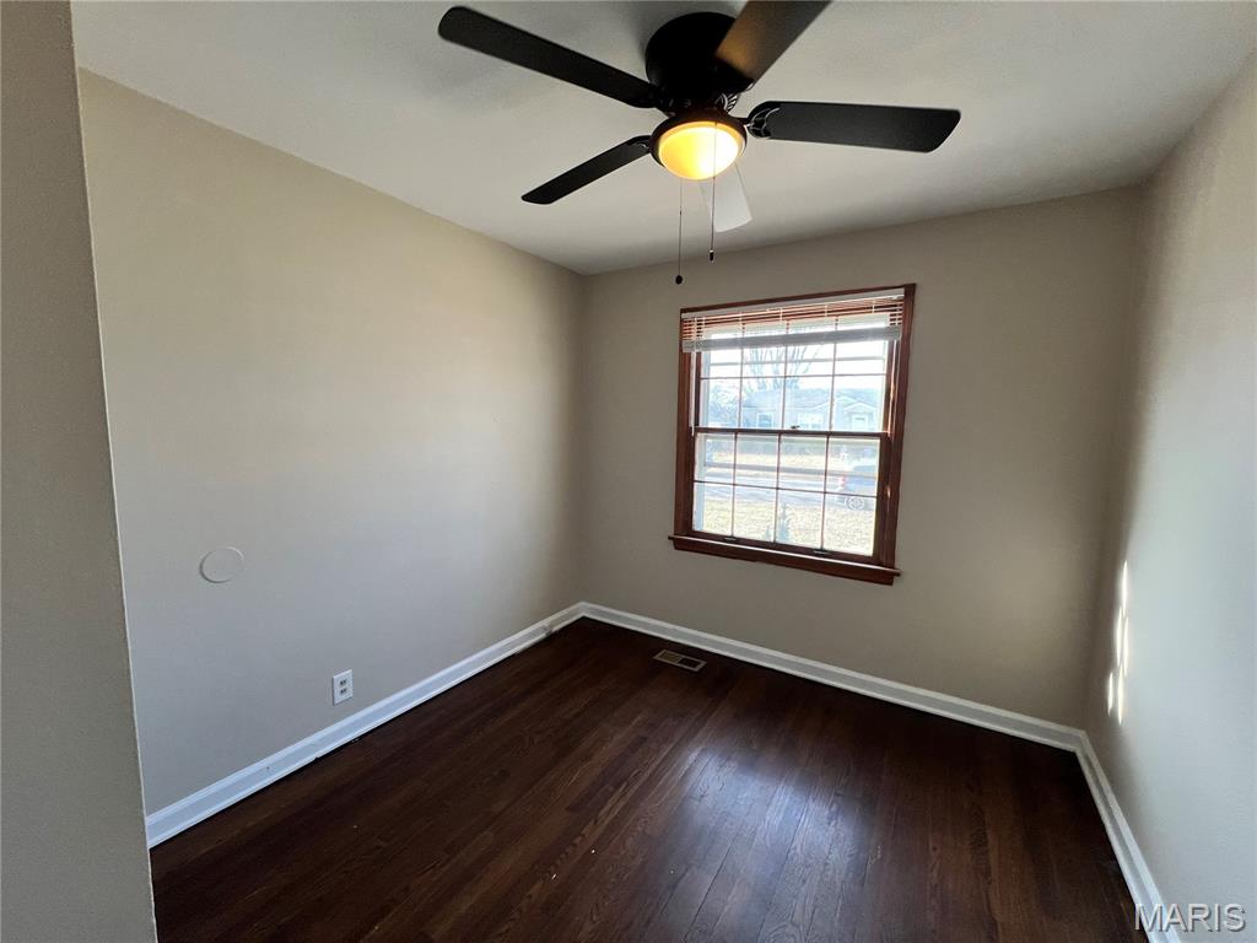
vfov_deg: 89.9
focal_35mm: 13
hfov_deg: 106.2
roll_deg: +1.0
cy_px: 472
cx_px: 628
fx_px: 472
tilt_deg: -3.3
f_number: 1.8
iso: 80
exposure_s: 1/120
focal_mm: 1.57
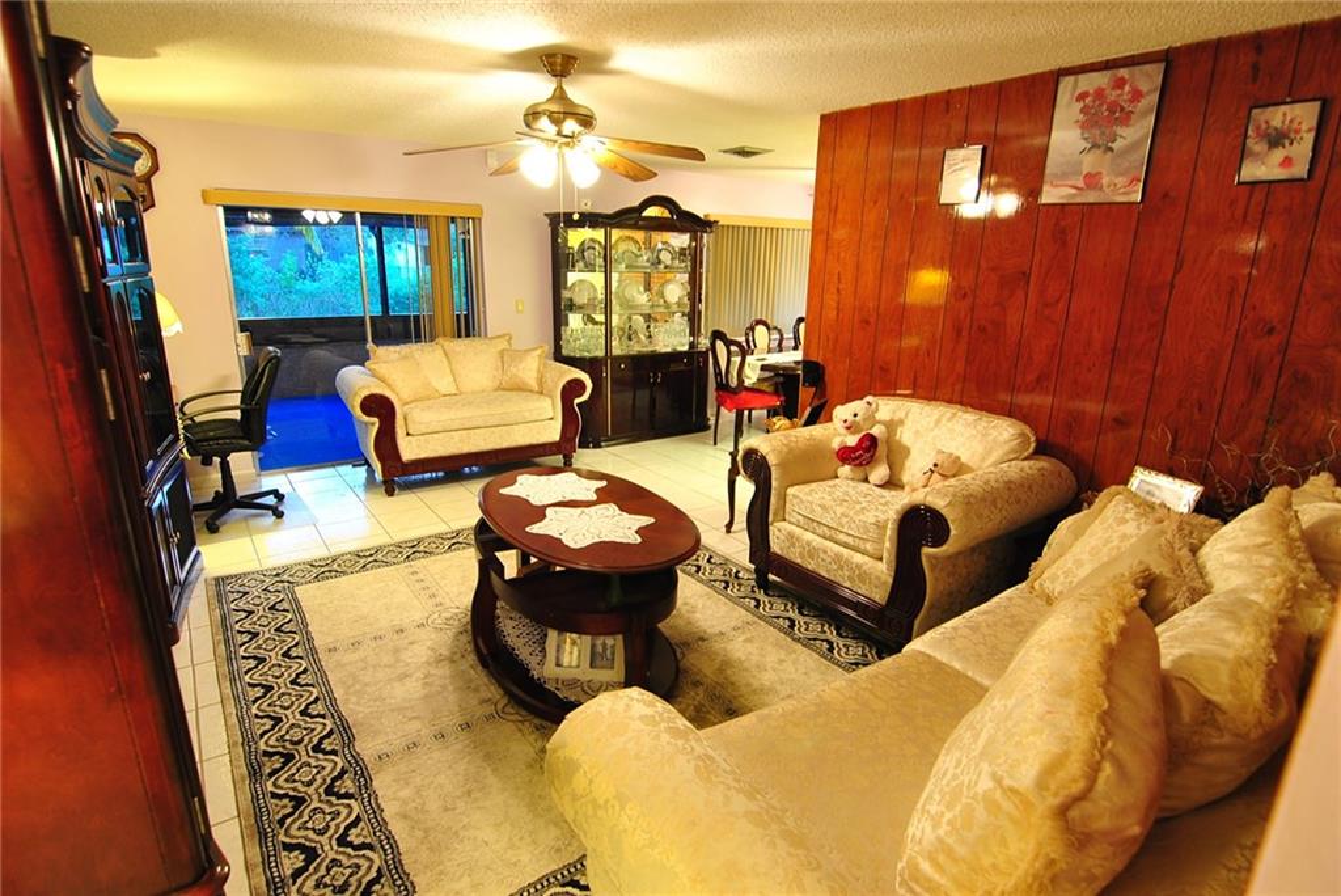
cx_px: 670
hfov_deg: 90.0
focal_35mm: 18
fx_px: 671
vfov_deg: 67.5
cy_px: 448
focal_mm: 12
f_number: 4.5
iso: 200
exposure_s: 1/2.5
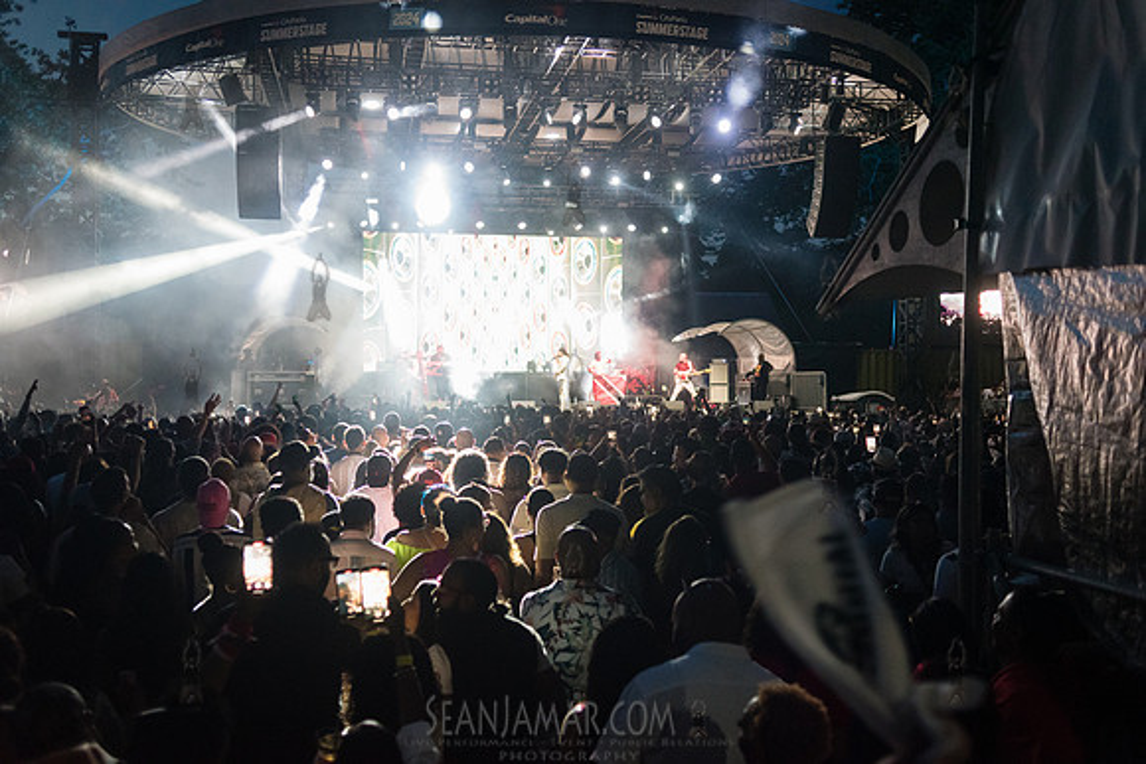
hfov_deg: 54.4
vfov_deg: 37.9
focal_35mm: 35
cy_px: 382
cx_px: 573
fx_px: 1114
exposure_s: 1/320
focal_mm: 35
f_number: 2.5
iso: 5000
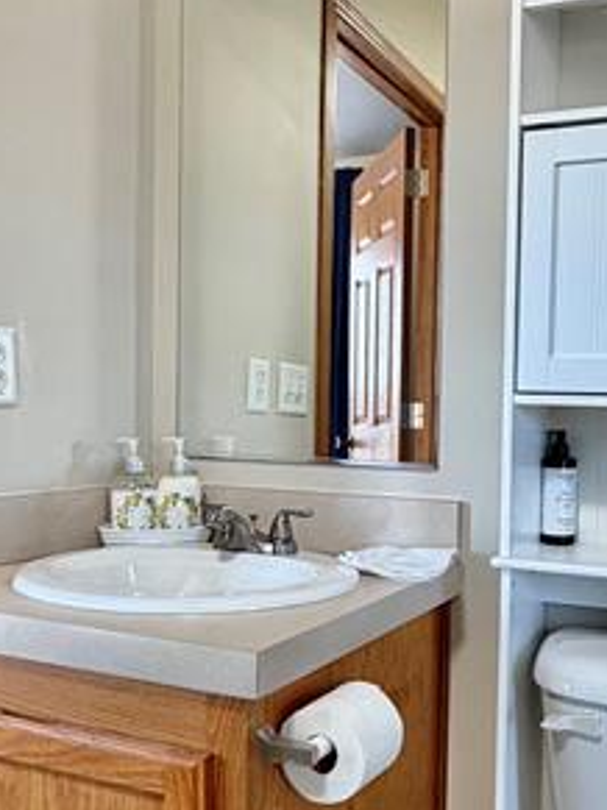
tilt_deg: -2.7
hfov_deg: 37.4
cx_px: 473
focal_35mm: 37
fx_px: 866
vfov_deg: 50.0
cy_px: 462
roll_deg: -1.6
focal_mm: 2.22
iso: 200
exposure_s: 1/60
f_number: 2.2
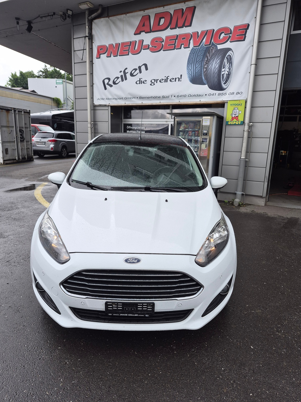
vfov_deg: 73.9
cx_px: 150
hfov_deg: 58.9
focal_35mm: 23
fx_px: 267
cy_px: 201
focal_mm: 5.4
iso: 25
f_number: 1.8
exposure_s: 1/307
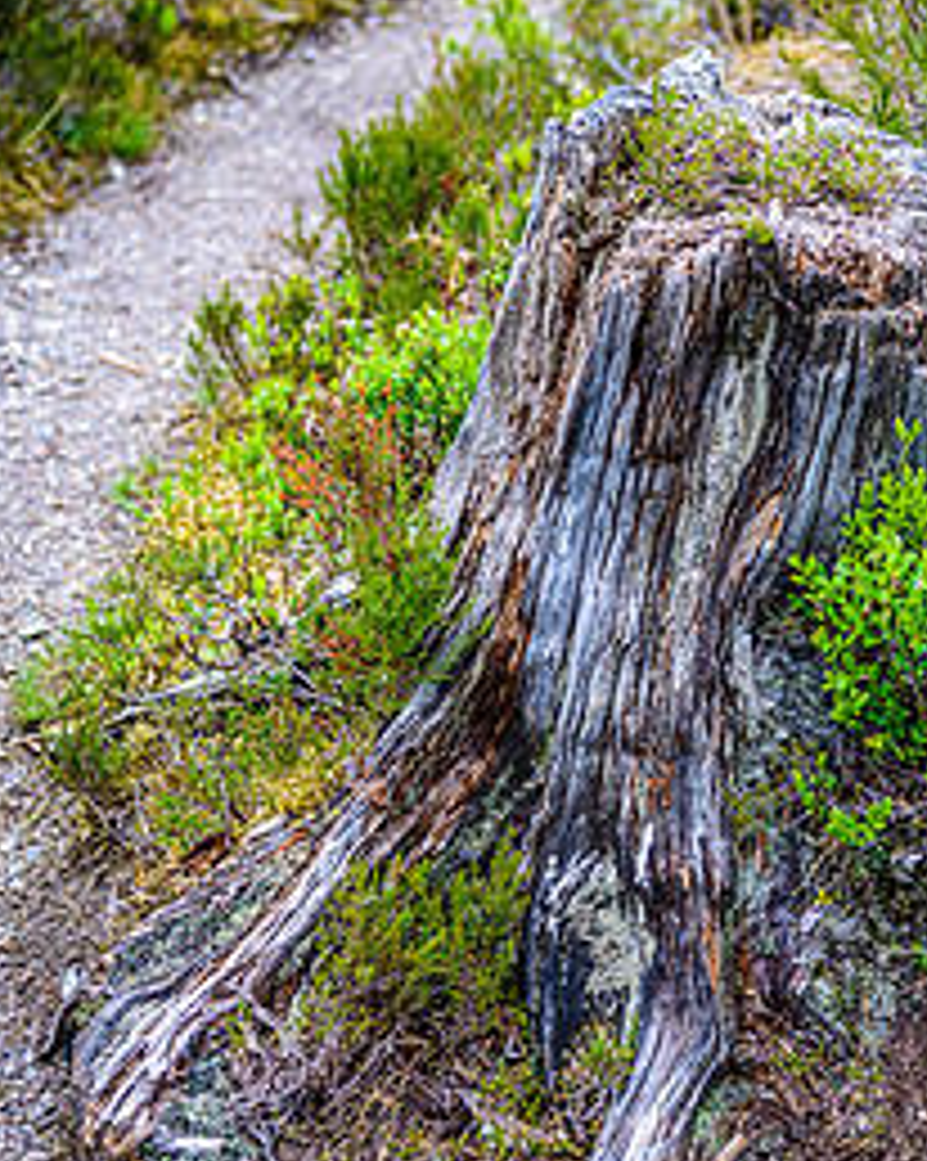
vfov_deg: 26.3
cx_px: 666
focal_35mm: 72
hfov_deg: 21.1
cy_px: 387
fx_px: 2472
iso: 100
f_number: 2.8
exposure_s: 1/50
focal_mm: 44
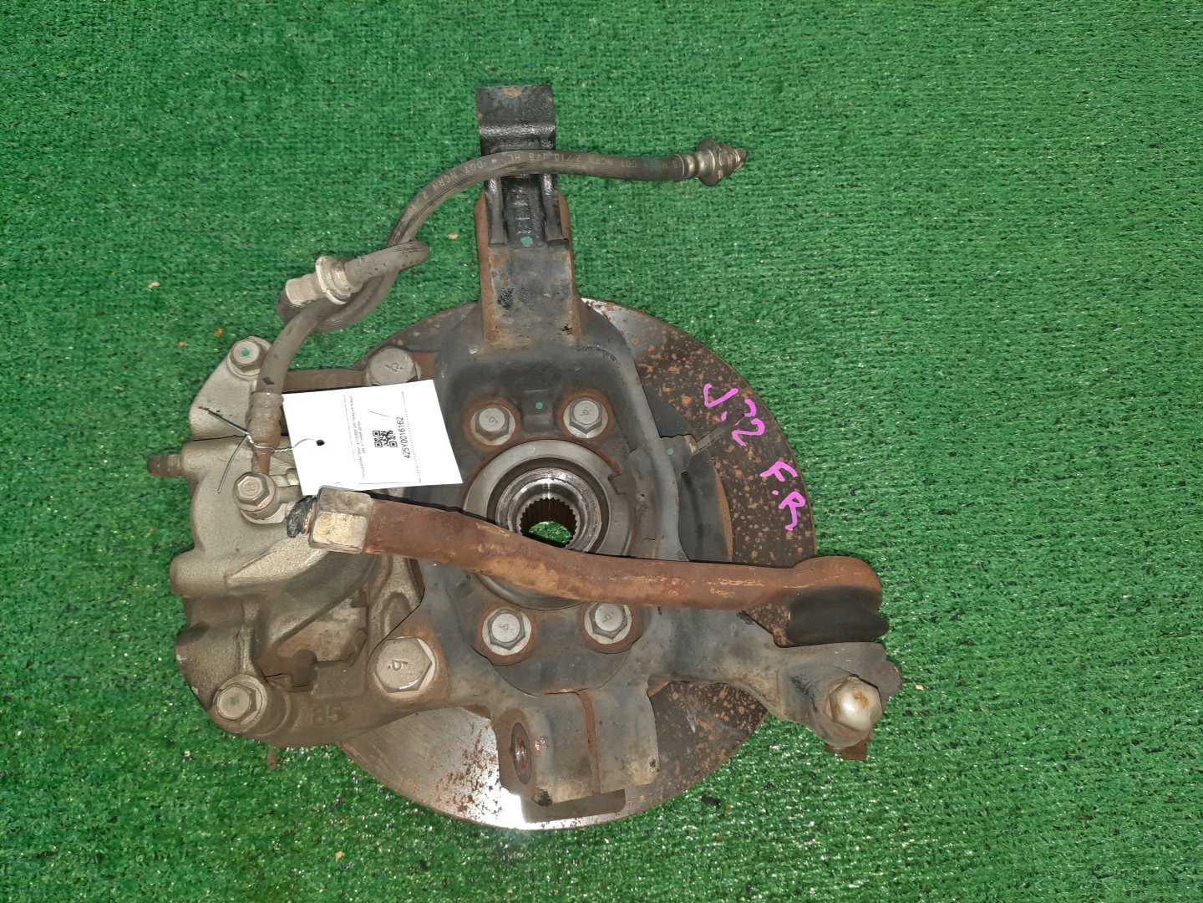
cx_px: 602
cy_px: 452
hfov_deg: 69.4
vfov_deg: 54.9
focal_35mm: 25
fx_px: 869
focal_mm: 4.6
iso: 309
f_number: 2
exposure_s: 1/33
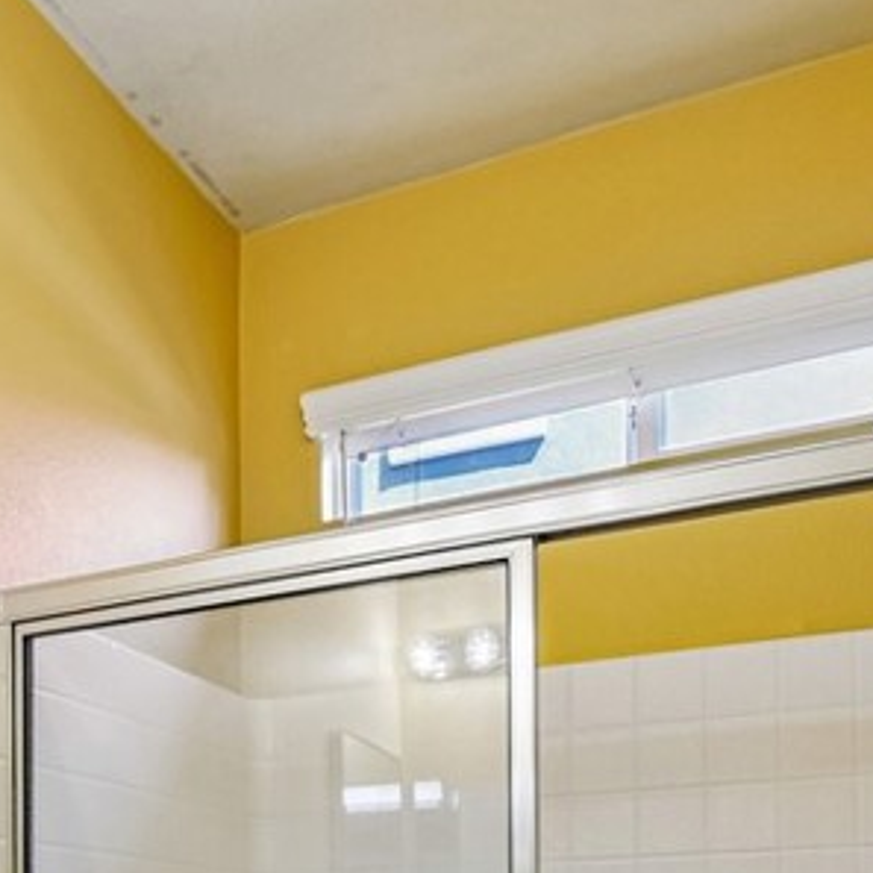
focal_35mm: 44
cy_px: 973
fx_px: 1245
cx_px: 206
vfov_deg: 33.4
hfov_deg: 37.6
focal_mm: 14.9
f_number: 8
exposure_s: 1/30
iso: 400
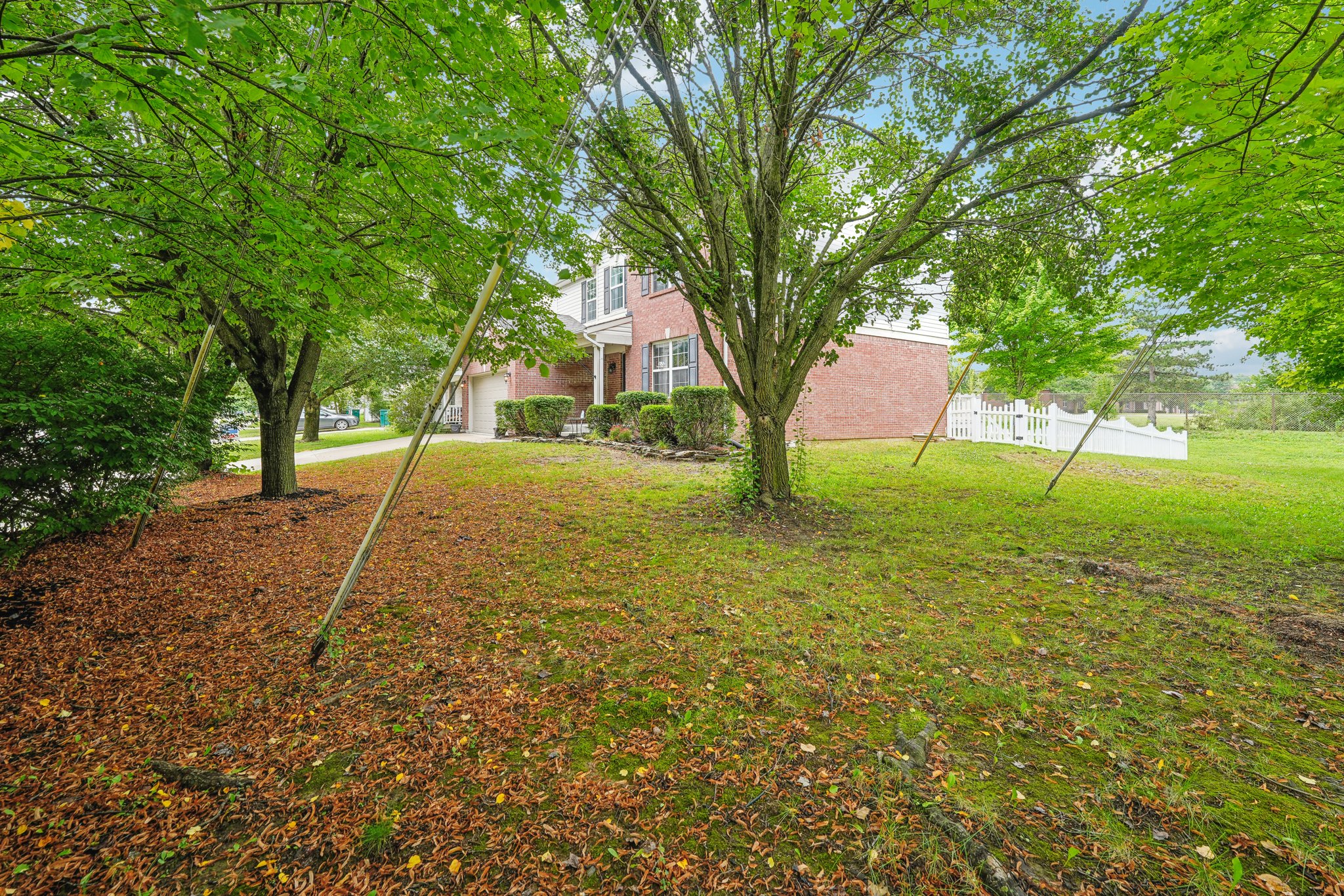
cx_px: 672
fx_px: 545
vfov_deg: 78.8
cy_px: 448
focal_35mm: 15
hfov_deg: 101.9
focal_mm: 14.6
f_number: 8
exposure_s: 1/25
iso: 100
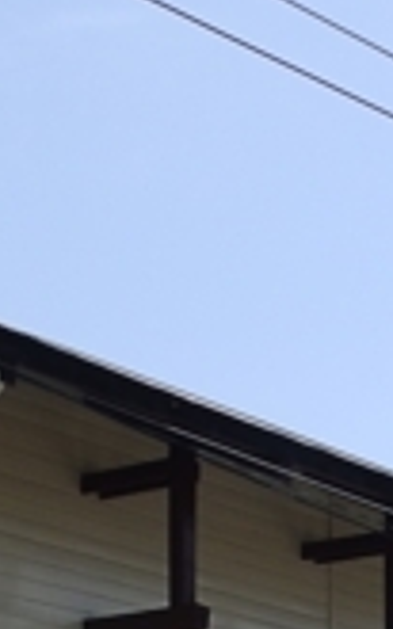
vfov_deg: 16.7
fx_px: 1938
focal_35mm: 113
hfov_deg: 10.9
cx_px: 675
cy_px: 949
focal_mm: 4
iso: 80
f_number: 4.5
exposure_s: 1/500
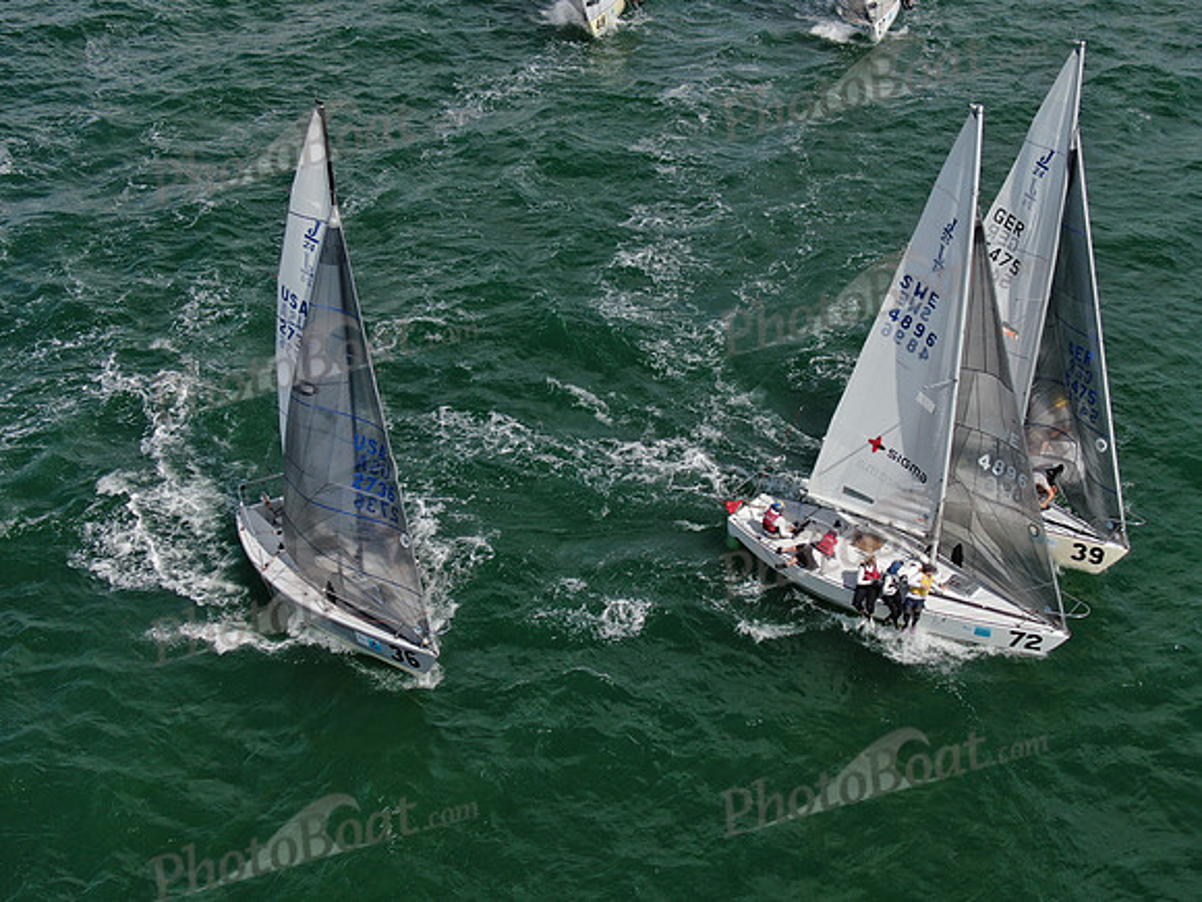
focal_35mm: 48
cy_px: 451
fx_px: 1667
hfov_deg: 39.7
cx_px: 601
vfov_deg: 30.3
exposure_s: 1/1250
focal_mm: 8.6
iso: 100
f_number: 3.8
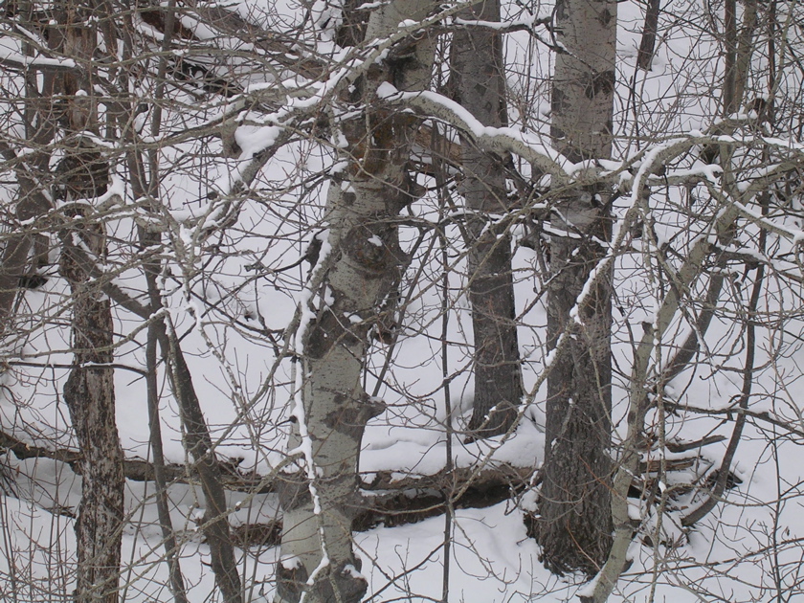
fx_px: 2671
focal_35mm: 115
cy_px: 302
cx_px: 402
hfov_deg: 17.1
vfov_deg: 12.9
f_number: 4.9
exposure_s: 1/253
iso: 50
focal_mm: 17.4
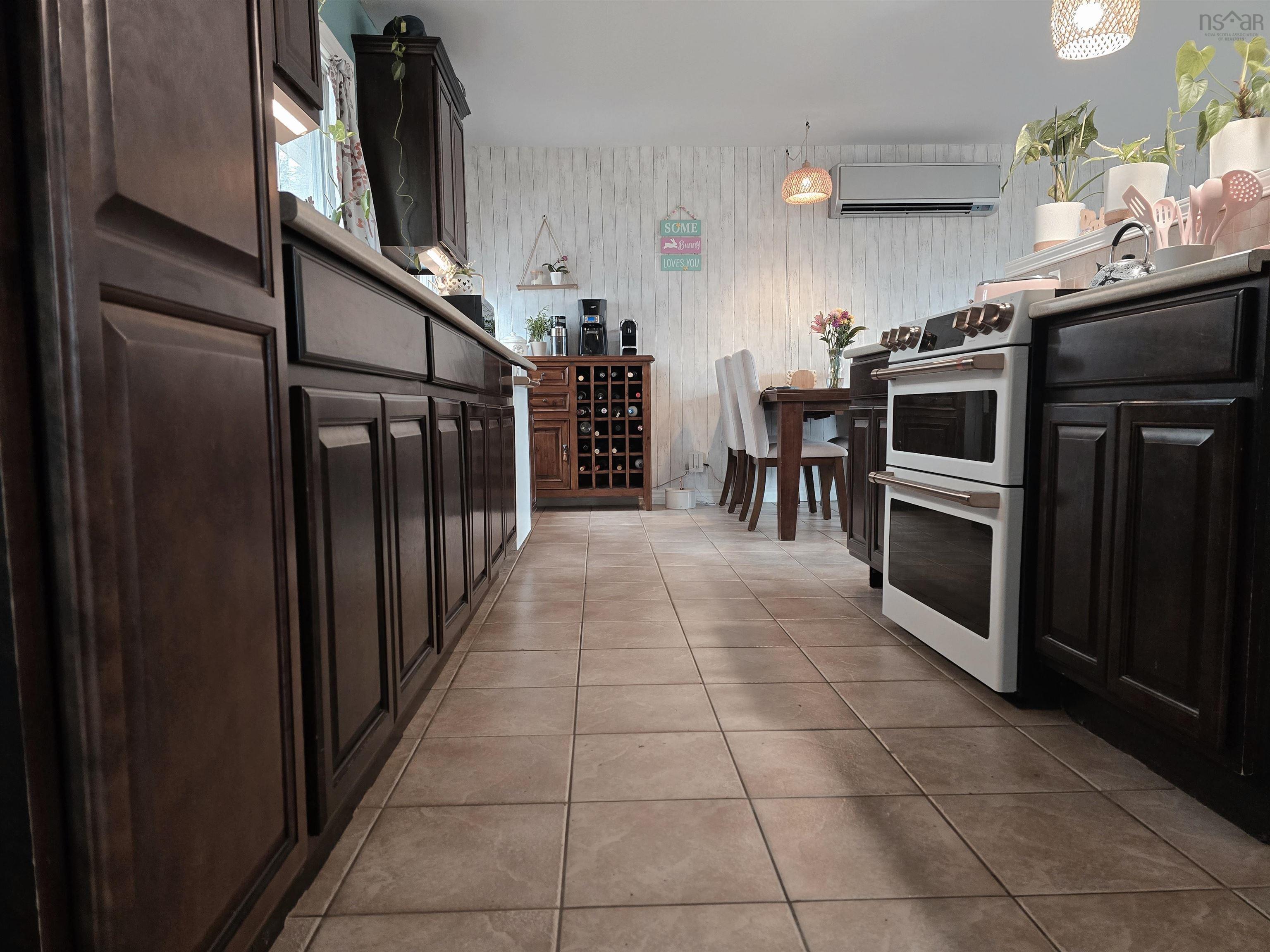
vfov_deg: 58.9
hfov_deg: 73.9
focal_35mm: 23
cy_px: 476
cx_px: 635
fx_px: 844
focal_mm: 6.3
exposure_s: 1/120
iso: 640
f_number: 1.7
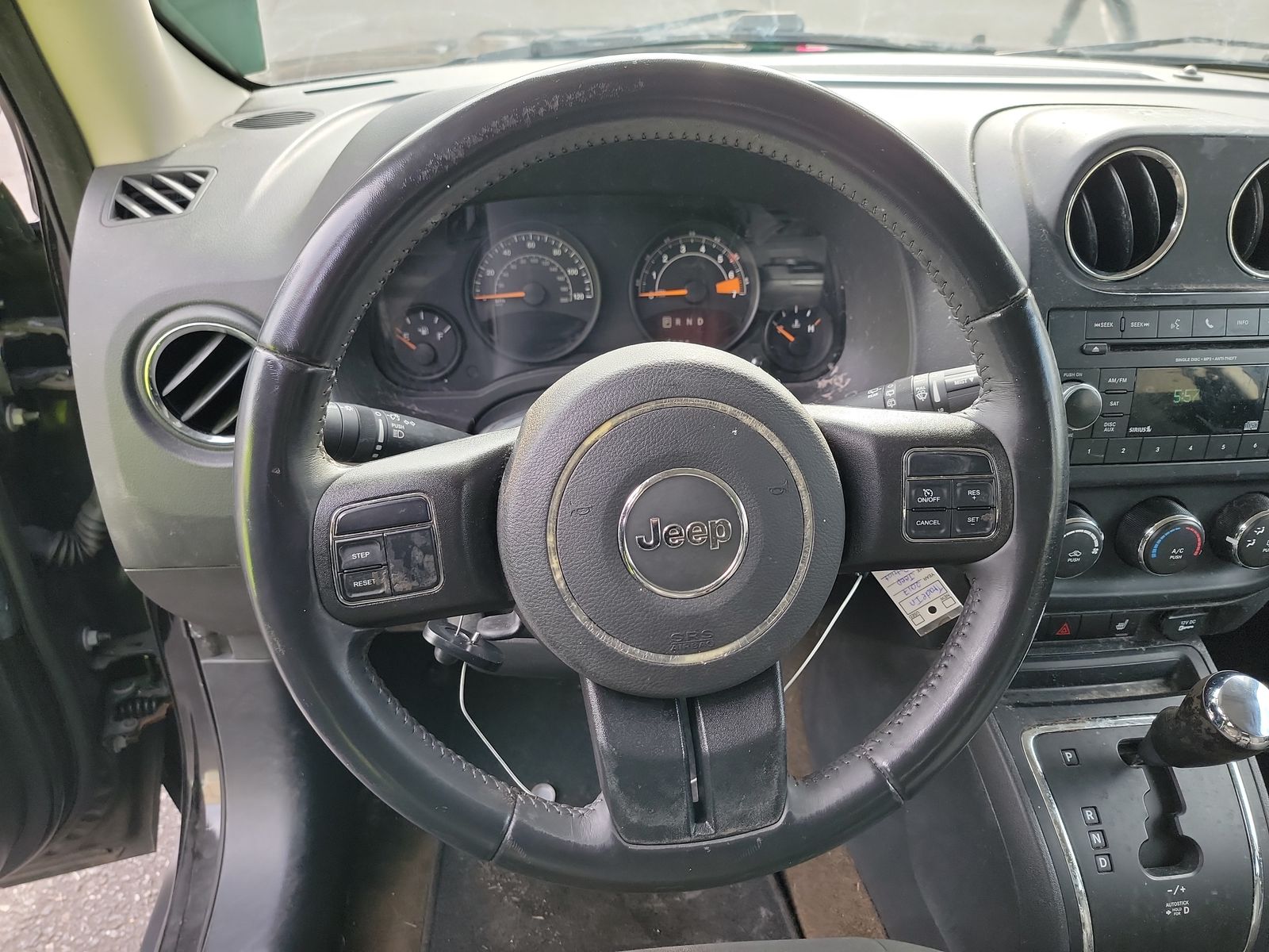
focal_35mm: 24
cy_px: 476
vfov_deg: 56.8
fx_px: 880
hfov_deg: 71.6
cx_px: 634
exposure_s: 1/59
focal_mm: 6.7
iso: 110
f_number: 1.8
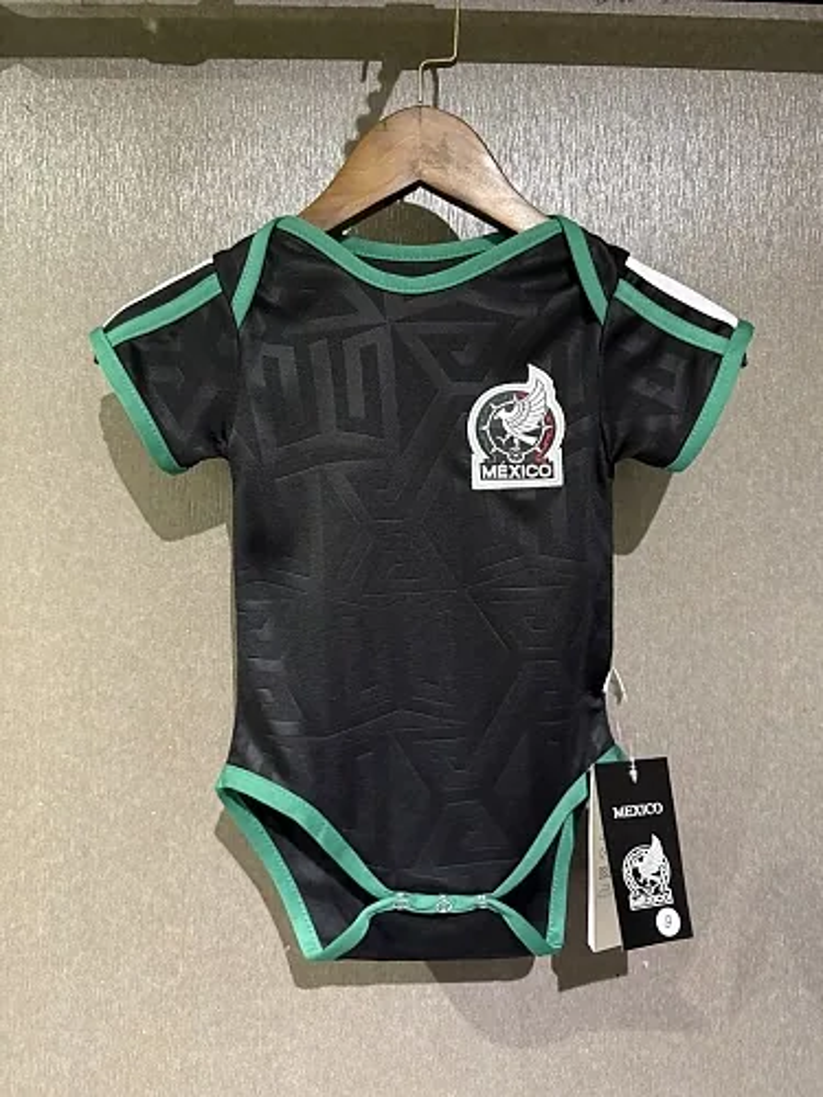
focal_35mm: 24
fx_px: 761
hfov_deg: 56.8
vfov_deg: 71.6
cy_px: 548
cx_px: 412
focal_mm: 6.76
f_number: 1.78
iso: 1000
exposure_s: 1/40
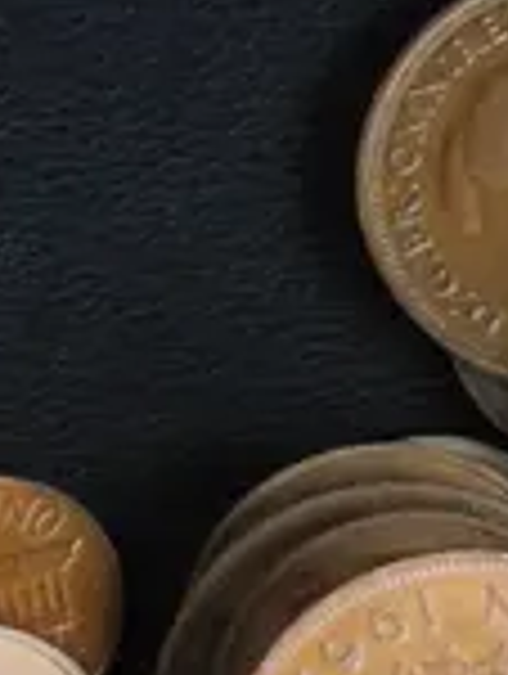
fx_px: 3590
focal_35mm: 184
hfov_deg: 7.6
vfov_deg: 10.6
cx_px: 1128
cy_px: 698
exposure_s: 1/100
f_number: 2
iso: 100
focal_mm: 2.87
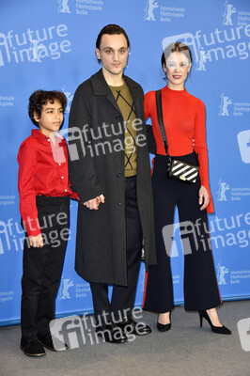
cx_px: 125
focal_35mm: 72
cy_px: 188
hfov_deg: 18.9
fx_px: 751
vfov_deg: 28.1
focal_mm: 72
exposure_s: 1/125
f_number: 5.6
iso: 640
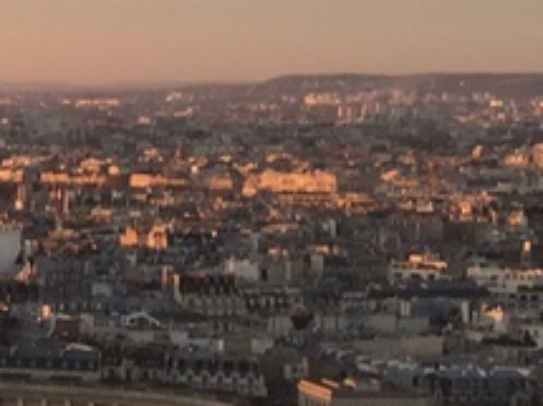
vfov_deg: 9.1
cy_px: 106
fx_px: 2540
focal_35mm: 162
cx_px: -667
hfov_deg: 10.8
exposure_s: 1/344
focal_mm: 4.15
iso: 32
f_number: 2.2
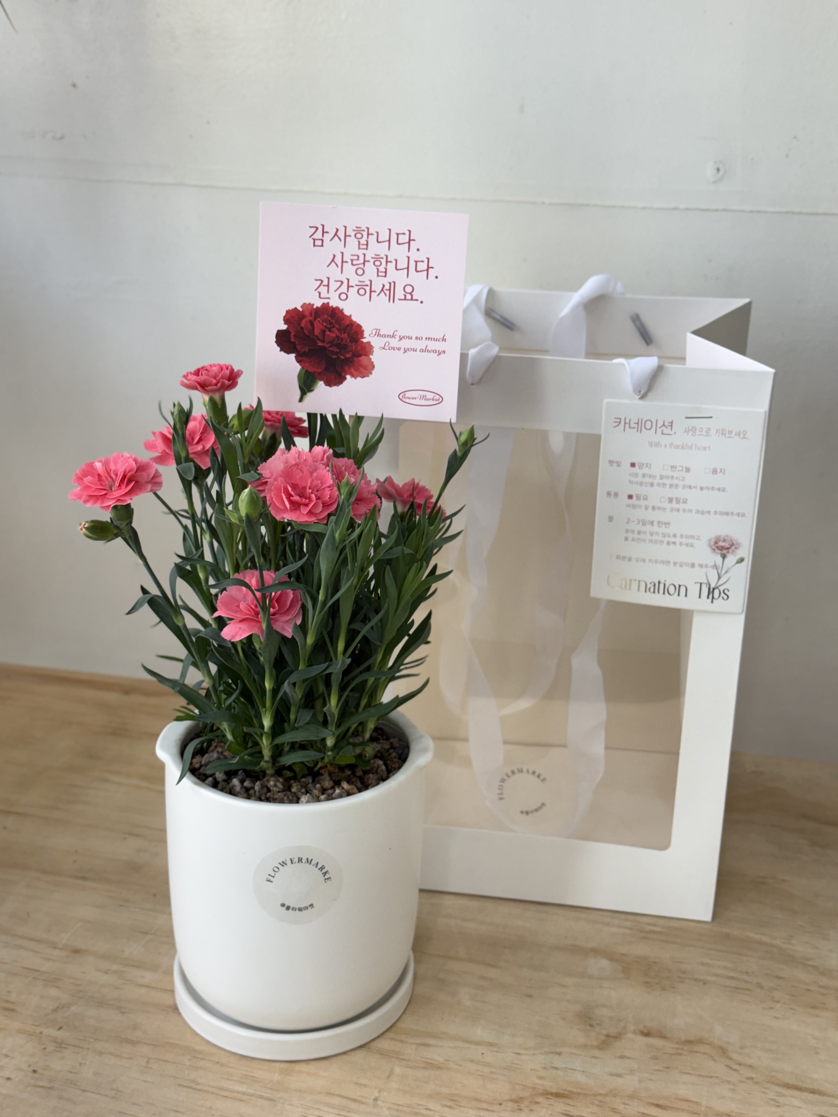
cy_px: 558
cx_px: 419
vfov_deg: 39.7
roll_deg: -0.9
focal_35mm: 48
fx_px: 1549
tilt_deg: -21.2
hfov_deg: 30.3
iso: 100
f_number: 1.78
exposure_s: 1/151
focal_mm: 6.76
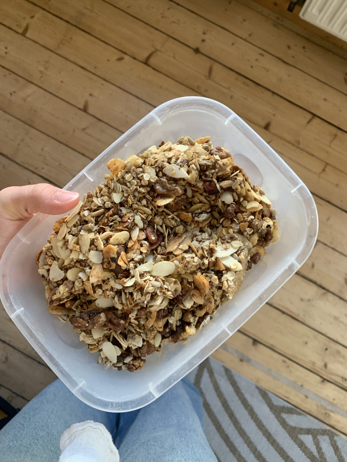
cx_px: 174
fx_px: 348
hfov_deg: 53.1
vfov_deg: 67.3
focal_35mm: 26
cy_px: 231
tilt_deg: -81.3
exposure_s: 1/84
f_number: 1.8
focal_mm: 4.25
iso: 100
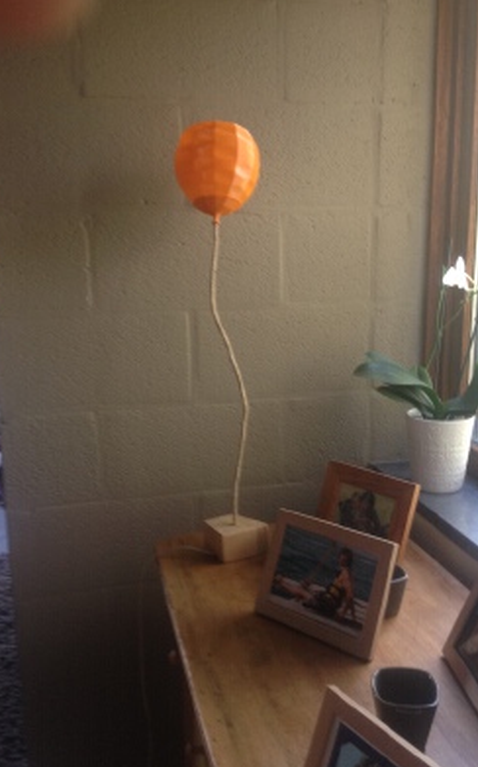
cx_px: 266
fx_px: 793
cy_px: 388
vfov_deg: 51.6
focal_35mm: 38
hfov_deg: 33.5
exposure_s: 1/20
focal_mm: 4.28
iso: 100
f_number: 2.4
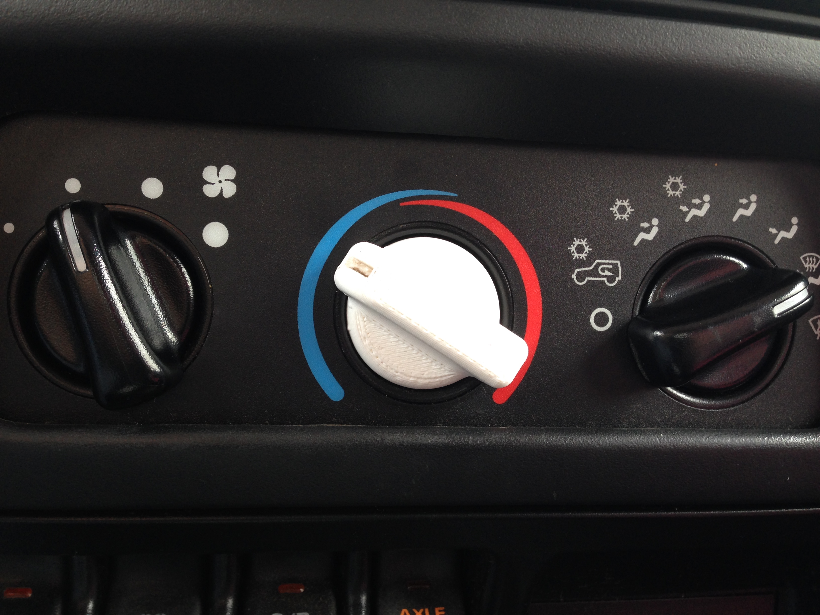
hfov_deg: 55.4
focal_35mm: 33
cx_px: 410
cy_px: 308
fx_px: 782
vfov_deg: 42.9
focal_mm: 4.12
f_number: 2.4
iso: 80
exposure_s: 1/20
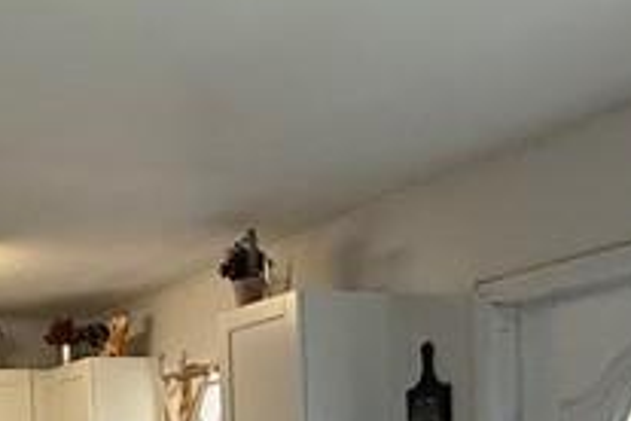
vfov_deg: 17.3
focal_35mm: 72
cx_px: 40
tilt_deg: -4.0
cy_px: 601
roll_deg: +2.7
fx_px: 1262
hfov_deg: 26.9
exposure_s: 1/120
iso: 400
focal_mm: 2.22
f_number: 2.2
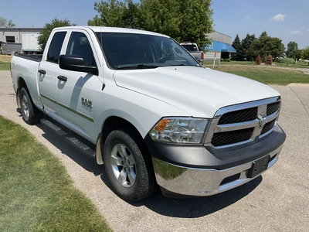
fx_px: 259
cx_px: 154
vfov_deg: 48.2
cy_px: 116
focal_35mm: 29
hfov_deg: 61.7
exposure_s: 1/3322
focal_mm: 3
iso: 25
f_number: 1.8
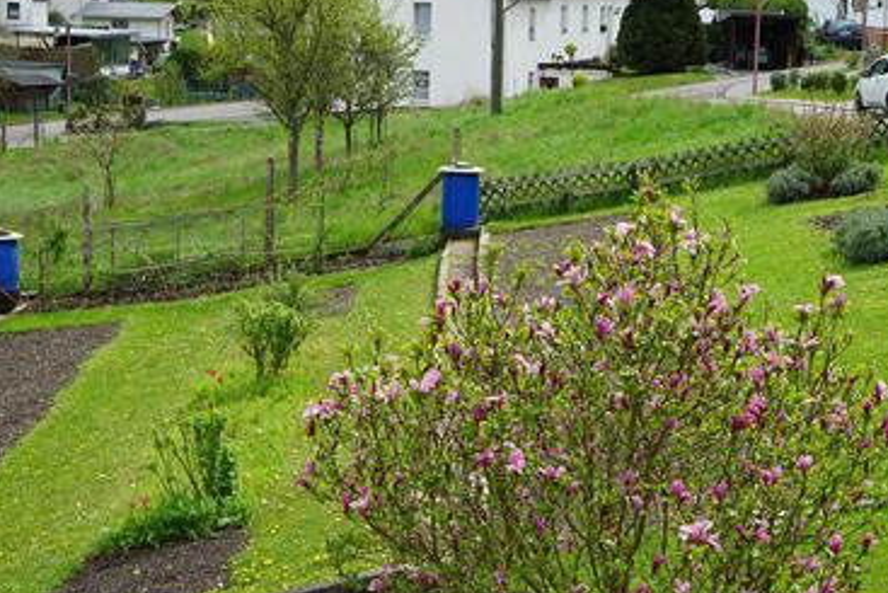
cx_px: 365
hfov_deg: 26.3
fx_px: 1900
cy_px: 269
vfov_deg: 17.7
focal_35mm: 77
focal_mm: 41
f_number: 9
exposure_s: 1/100
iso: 100
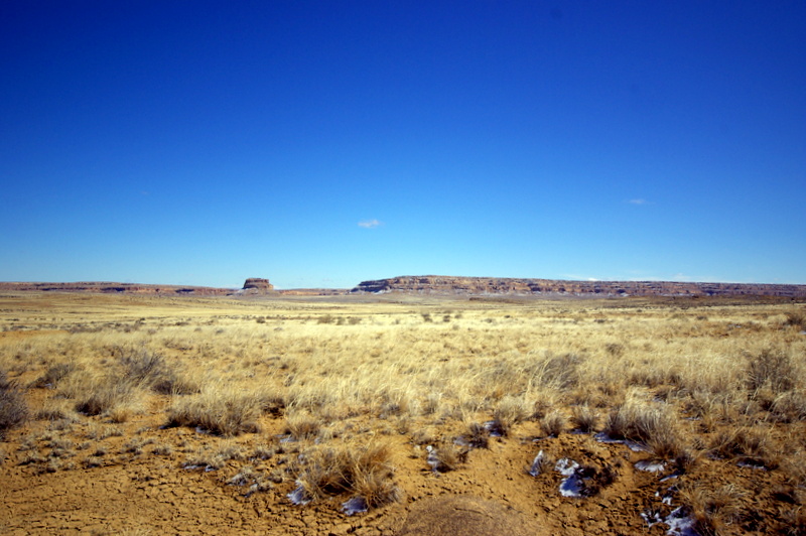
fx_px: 671
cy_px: 268
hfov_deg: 62.0
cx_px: 403
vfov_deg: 43.5
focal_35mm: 30
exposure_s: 1/750
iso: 100
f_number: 5.6
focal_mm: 20
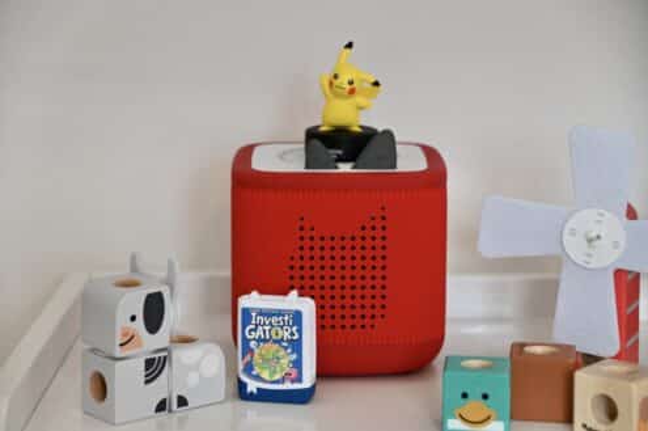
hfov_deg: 16.8
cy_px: 216
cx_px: 324
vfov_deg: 11.2
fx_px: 2194
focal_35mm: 122
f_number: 5.6
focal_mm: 122
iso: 2200
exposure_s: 1/125
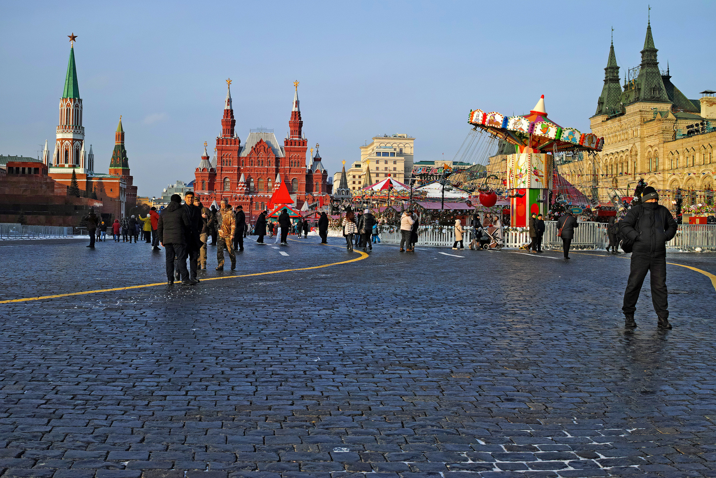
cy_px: 239
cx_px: 358
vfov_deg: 29.9
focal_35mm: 45
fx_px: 895
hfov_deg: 43.6
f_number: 8
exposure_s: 1/200
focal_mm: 30
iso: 100
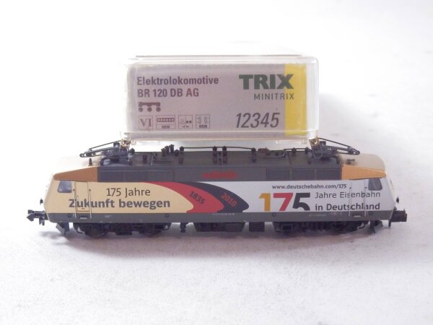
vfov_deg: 22.3
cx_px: 216
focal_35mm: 66
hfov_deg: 29.4
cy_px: 162
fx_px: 826
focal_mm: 11.9
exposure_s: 1/160
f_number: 4.4
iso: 1250
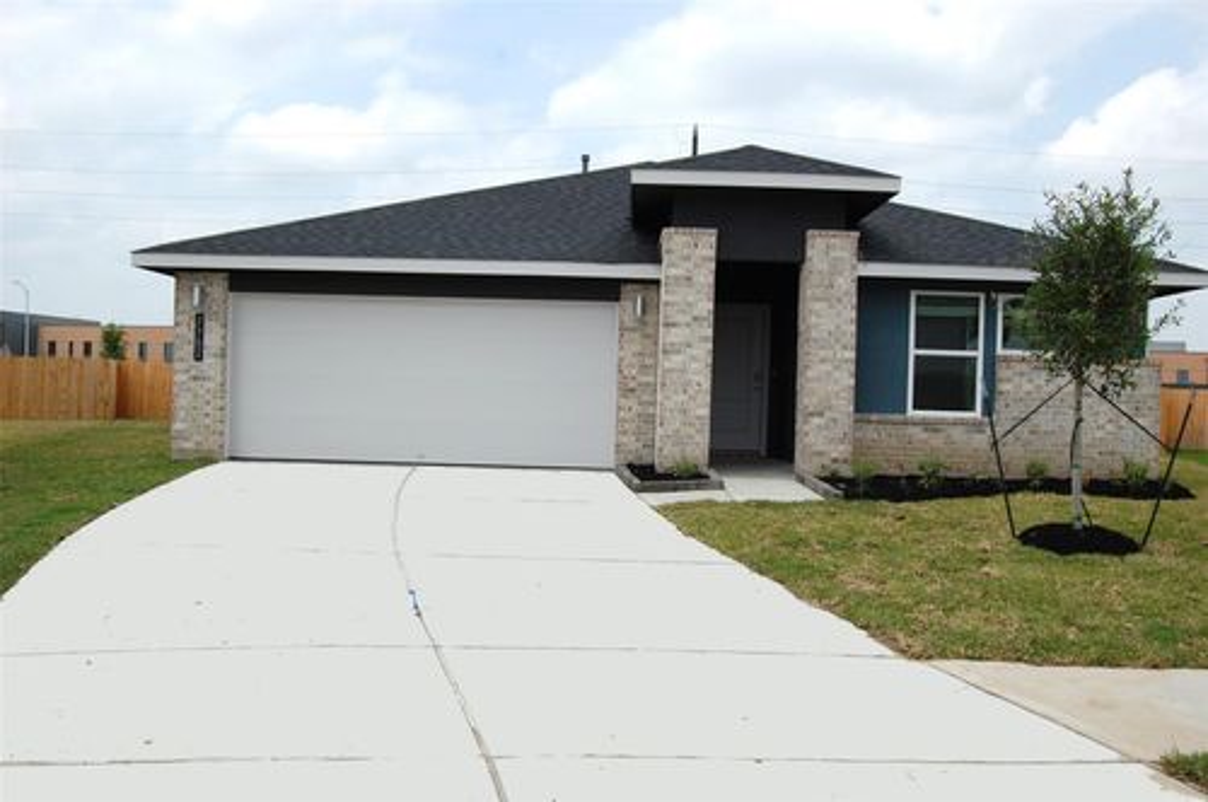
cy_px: 401
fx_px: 1005
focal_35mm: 30
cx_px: 604
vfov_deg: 43.5
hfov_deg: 62.0
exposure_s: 1/400
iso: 200
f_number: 10
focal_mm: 20
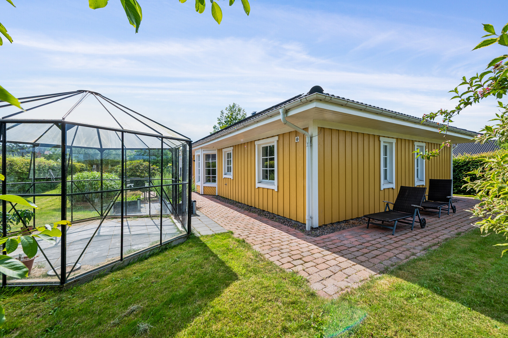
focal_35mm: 14
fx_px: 198
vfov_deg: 81.2
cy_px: 169
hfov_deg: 104.3
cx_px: 254
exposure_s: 1/125
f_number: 13
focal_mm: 14
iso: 160
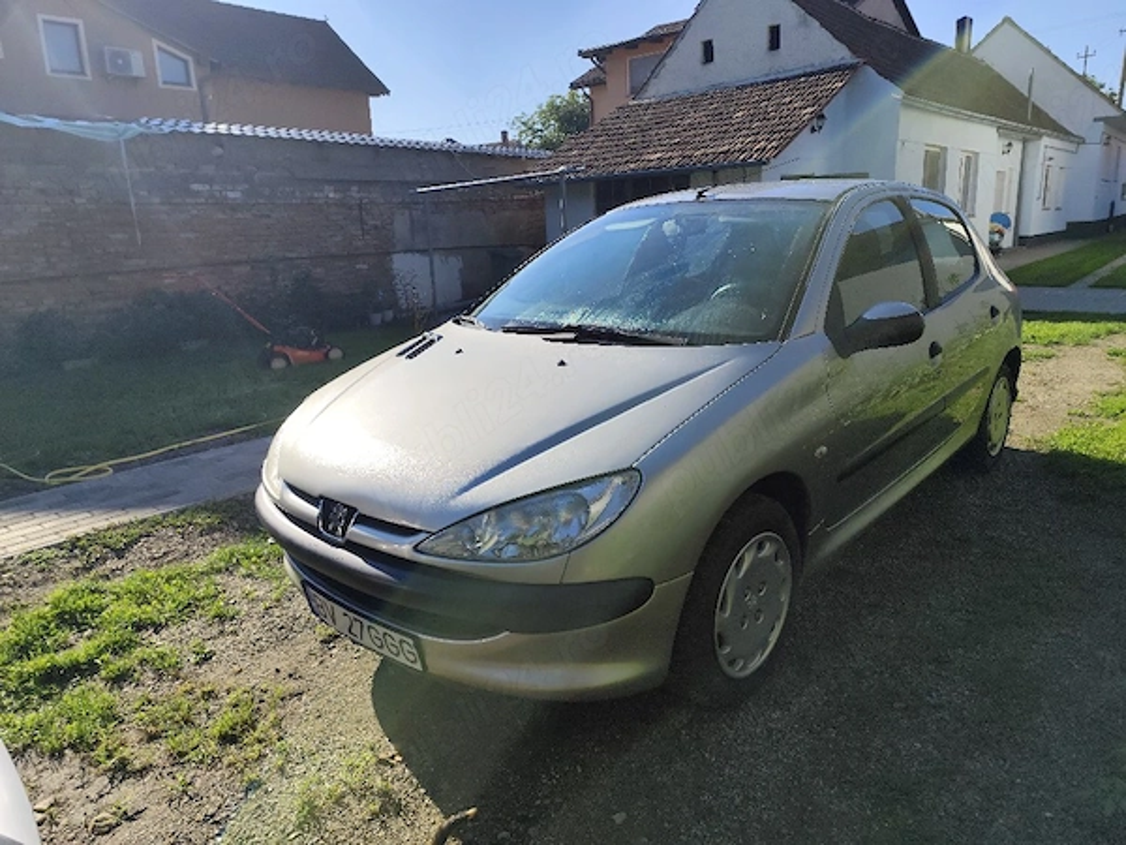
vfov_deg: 58.9
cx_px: 563
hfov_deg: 73.9
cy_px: 422
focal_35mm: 23
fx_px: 748
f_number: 1.65
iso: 50
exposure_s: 1/1667
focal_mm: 6.19
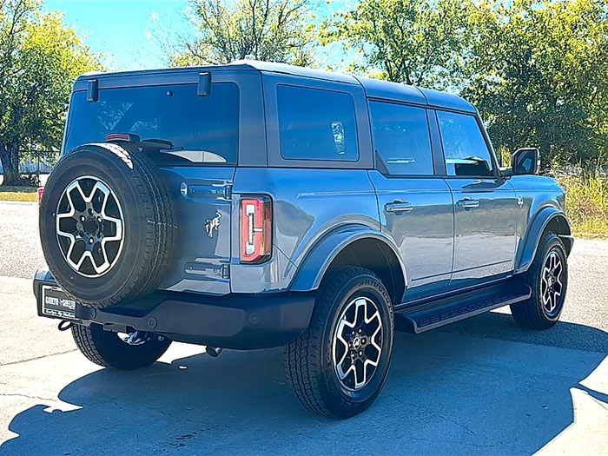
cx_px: 304
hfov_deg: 49.0
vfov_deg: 37.7
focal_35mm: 38
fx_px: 667
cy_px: 228
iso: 80
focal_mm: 6.86
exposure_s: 1/1996
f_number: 1.78
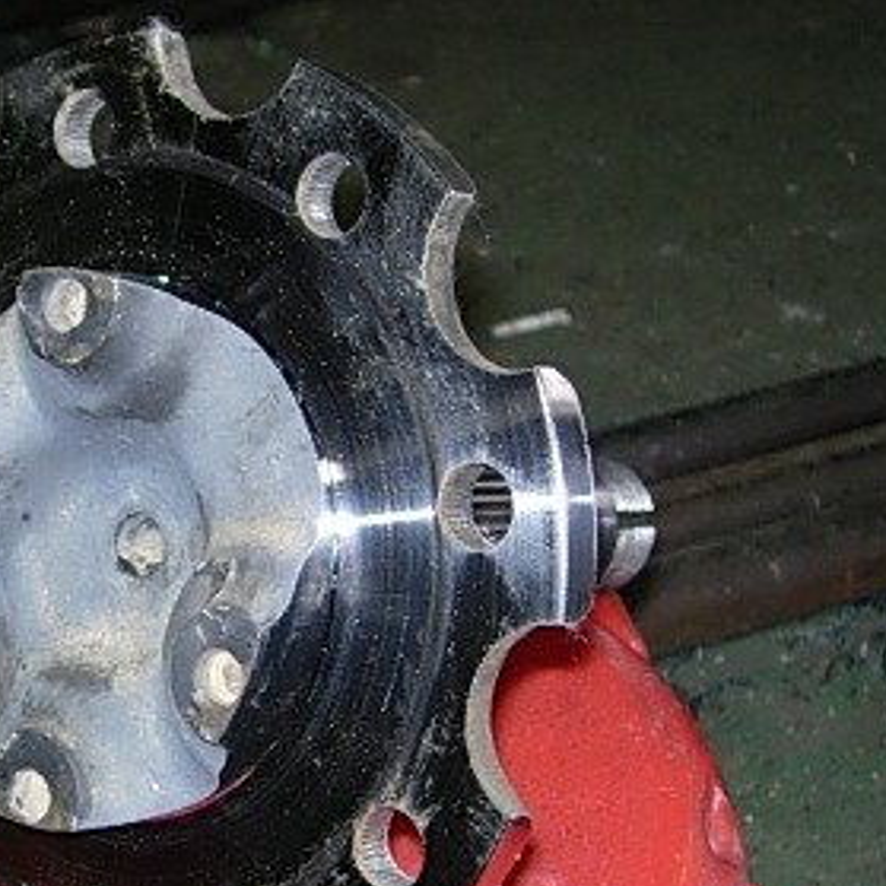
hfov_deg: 22.1
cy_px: 527
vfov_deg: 22.4
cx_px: 162
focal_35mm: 77
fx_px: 2230
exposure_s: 1/64
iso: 79
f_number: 2.8
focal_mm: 7.8
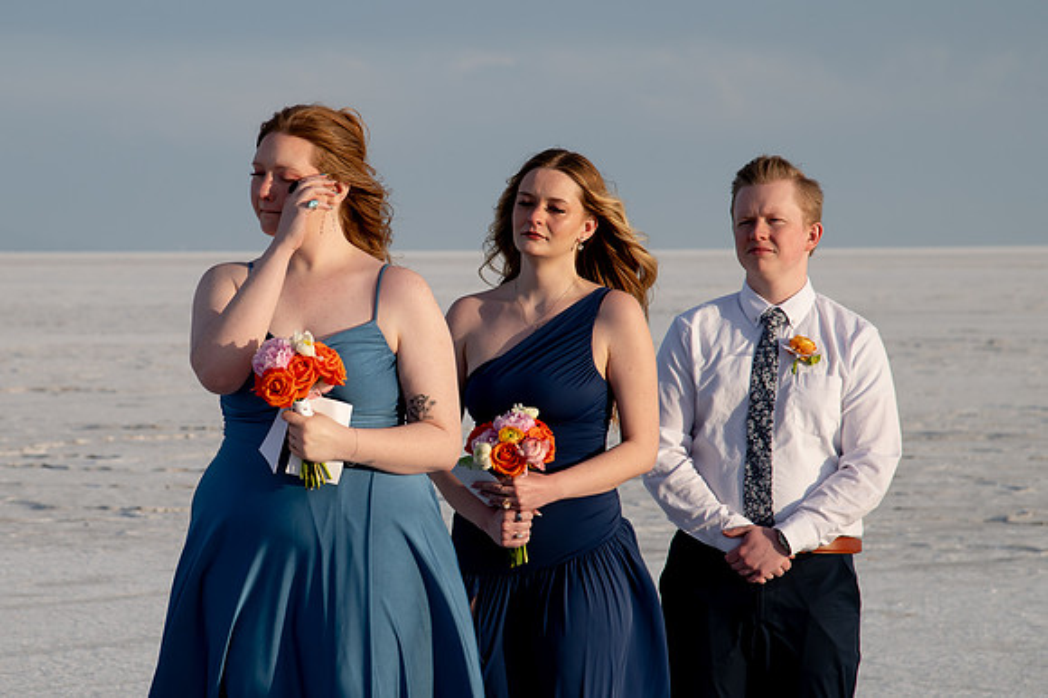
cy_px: 339
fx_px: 5421
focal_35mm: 186
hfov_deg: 11.0
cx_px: 346
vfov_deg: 7.4
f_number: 8
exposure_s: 1/320
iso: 200
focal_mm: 120
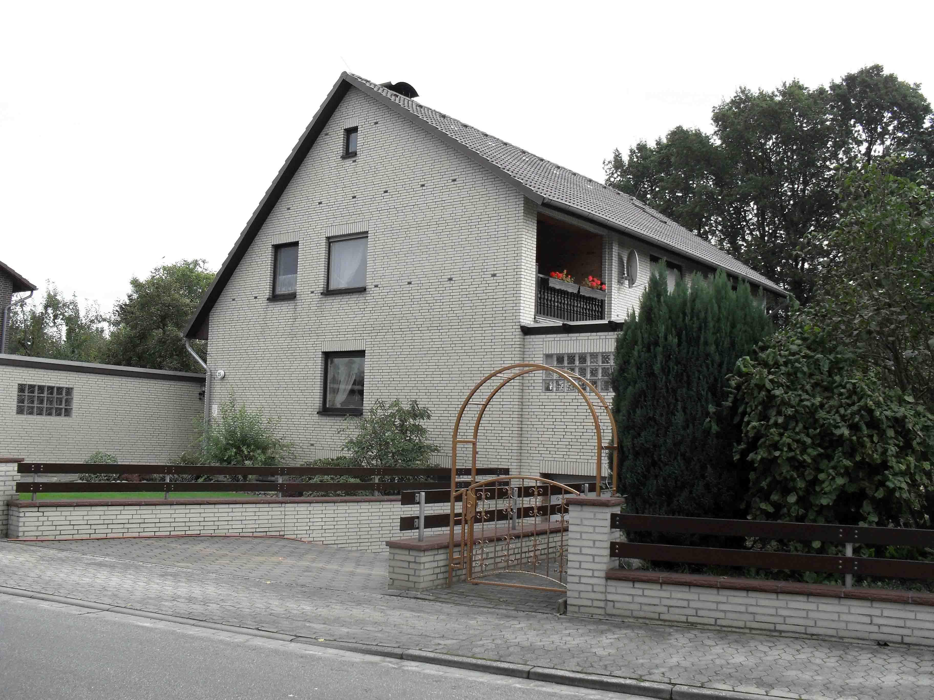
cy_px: 350
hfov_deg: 52.6
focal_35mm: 35
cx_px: 467
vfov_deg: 40.7
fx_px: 944
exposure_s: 1/500
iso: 100
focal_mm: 6.3
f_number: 3.2
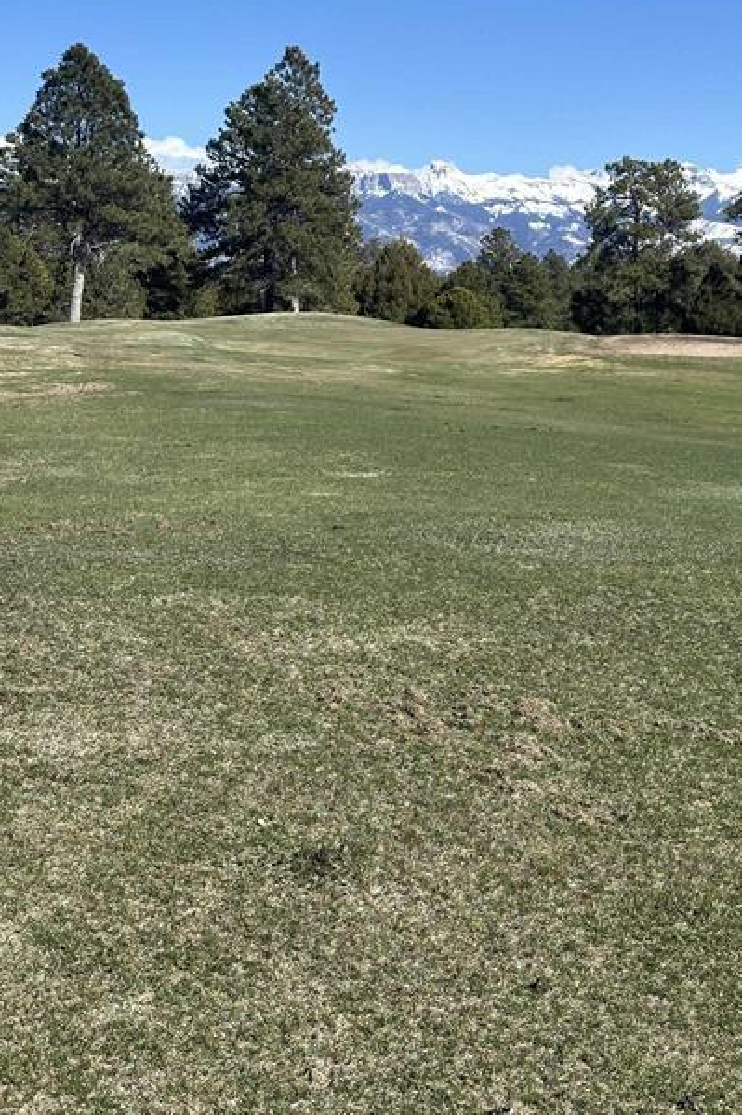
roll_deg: -1.8
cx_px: 524
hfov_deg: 21.1
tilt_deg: -9.0
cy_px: 601
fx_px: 1980
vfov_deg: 31.4
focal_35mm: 64
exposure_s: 1/4016
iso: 64
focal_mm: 6.86
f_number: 1.78
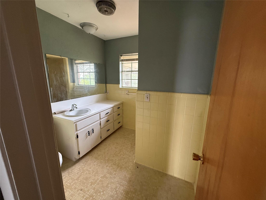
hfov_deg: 102.1
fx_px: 108
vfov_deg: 85.7
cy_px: 100
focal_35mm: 14
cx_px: 133
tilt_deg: -11.2
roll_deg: -0.1
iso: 320
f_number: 2.2
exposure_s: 1/82
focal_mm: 2.22
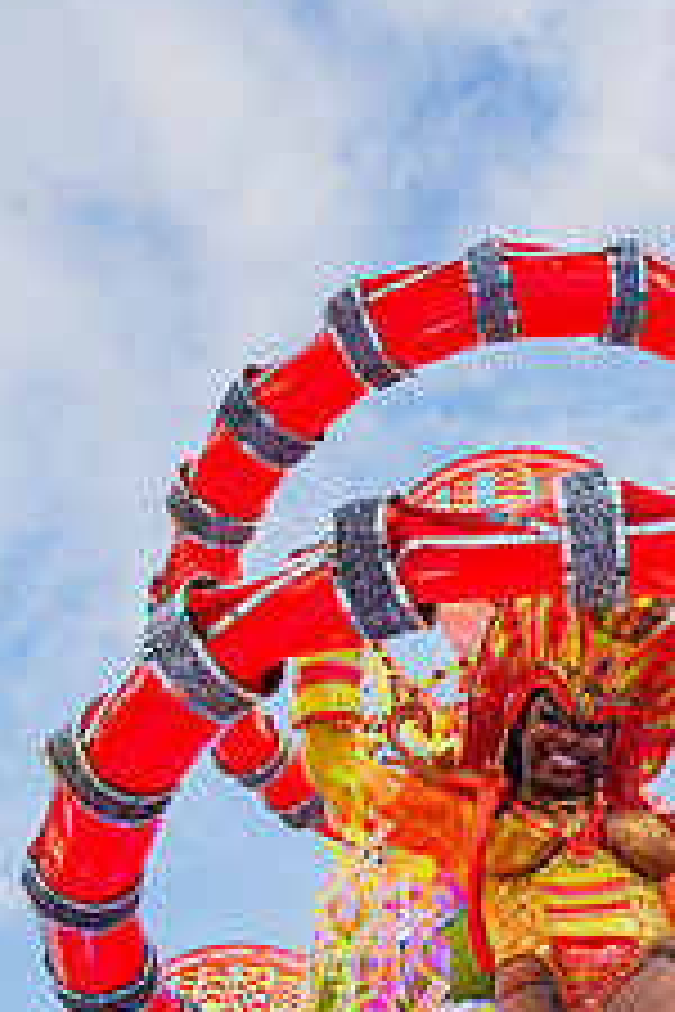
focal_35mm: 48
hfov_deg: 26.9
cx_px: 628
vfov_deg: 38.3
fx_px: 1350
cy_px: 913
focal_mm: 24
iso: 640
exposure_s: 1/1000
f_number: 5.6
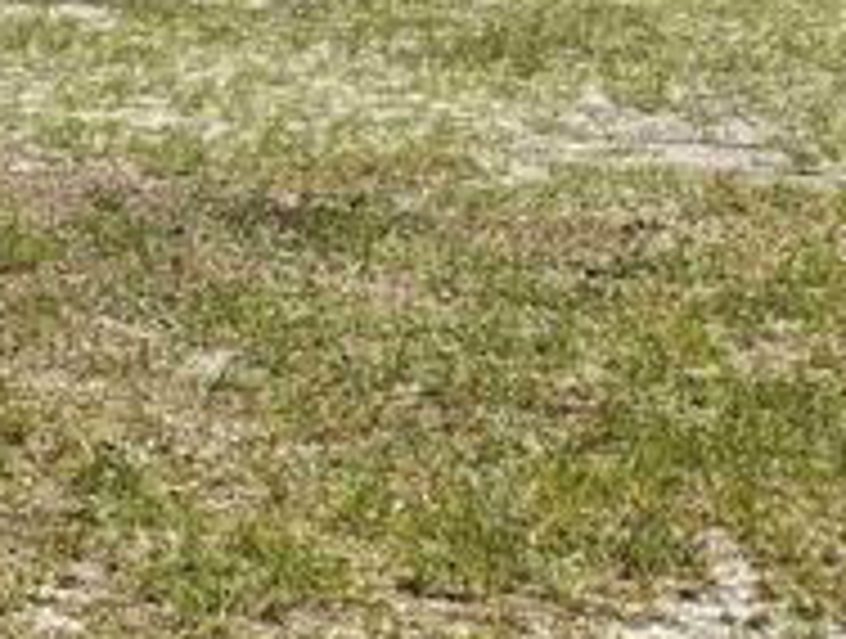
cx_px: -1251
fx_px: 3185
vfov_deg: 10.3
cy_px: -747
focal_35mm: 130
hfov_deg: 11.9
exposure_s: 1/2833
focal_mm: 6.81
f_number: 1.85
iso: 43
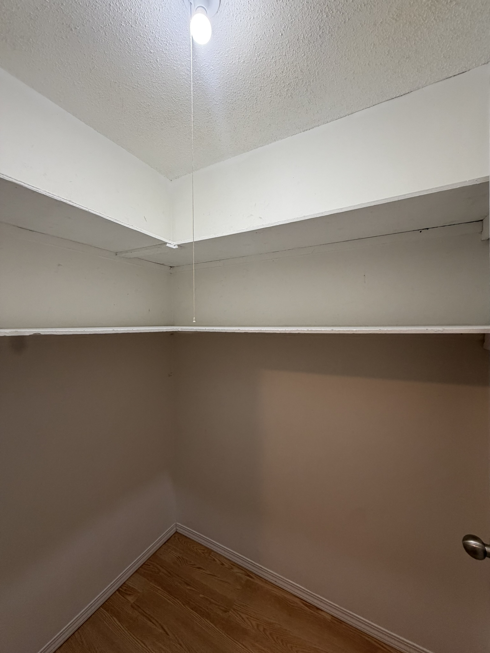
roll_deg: -1.3
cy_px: 326
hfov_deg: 85.7
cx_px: 245
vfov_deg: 102.1
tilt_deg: -0.1
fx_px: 264
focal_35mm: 14
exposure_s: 1/120
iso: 250
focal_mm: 2.22
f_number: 2.2
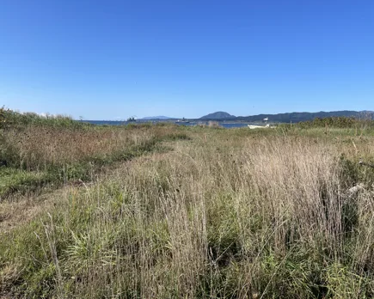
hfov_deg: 62.2
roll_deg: -1.3
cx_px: 186
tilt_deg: -4.3
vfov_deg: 51.5
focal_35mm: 28
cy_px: 146
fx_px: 310
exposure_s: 1/3300
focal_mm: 4.2
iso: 32
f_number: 1.6
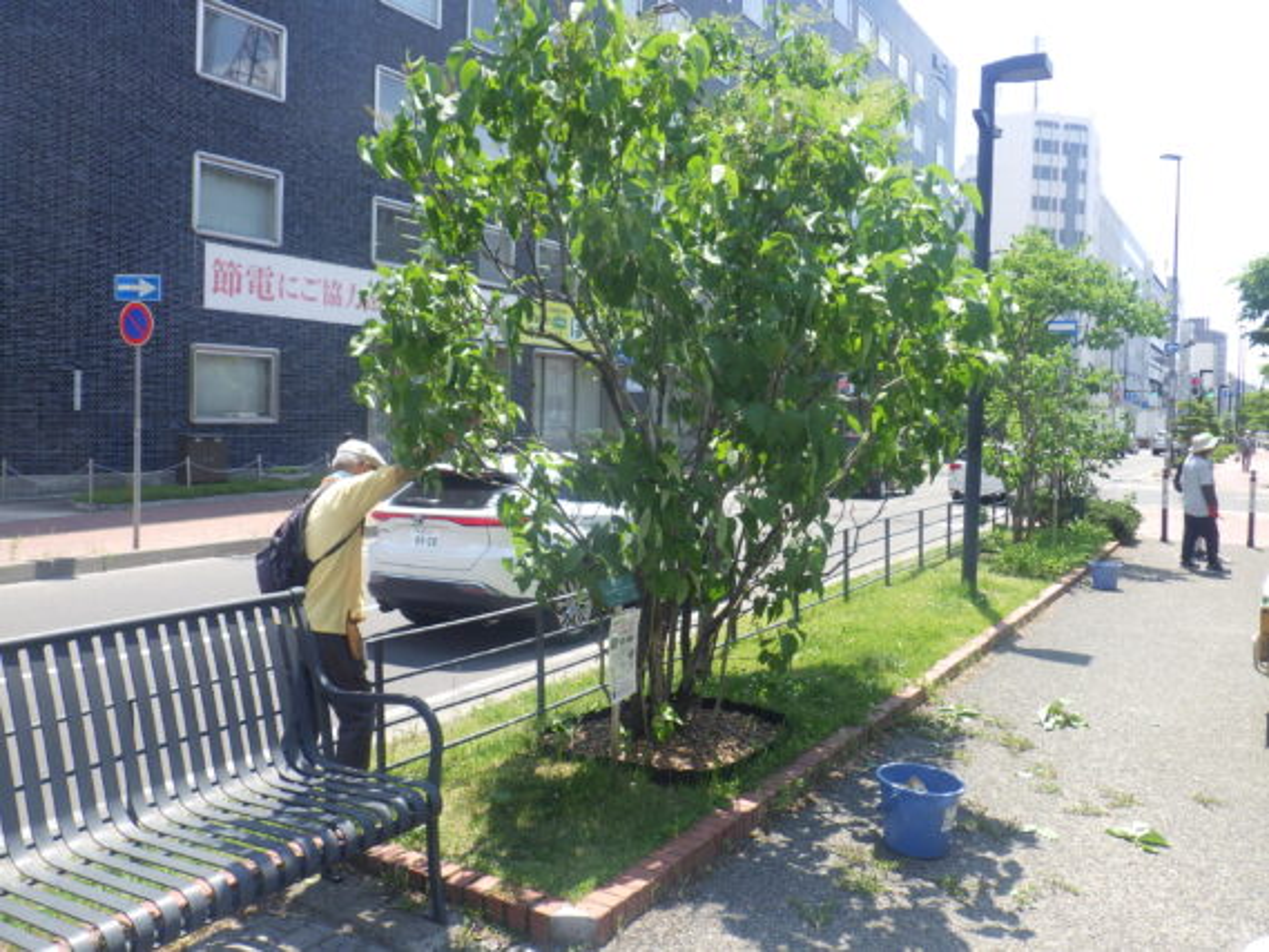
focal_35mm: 28
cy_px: 476
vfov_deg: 49.8
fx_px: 1027
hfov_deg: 63.4
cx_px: 634
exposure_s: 1/320
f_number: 4.2
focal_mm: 5
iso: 125
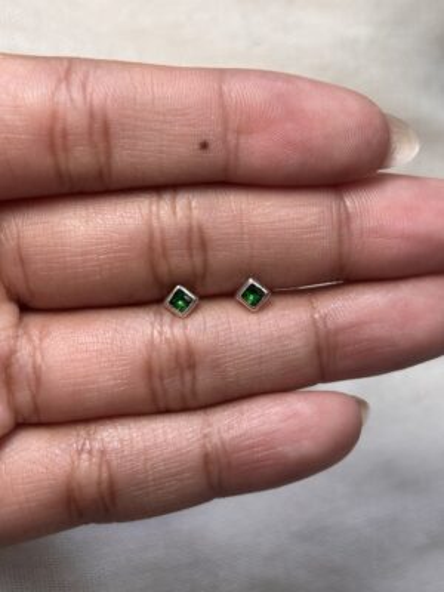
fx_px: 889
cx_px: 222
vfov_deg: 36.8
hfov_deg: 28.0
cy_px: 296
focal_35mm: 52
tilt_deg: -73.2
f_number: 1.6
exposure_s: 1/137
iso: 25
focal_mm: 5.96
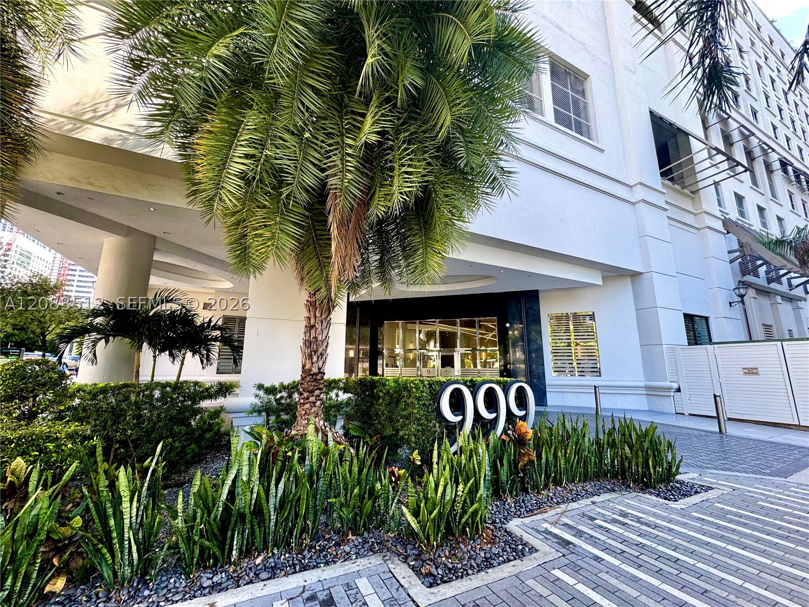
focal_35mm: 14
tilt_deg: +11.3
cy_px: 304
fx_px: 327
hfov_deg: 102.1
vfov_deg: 85.7
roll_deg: -0.5
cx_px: 404
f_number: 2.2
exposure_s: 1/99
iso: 40
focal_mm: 2.22
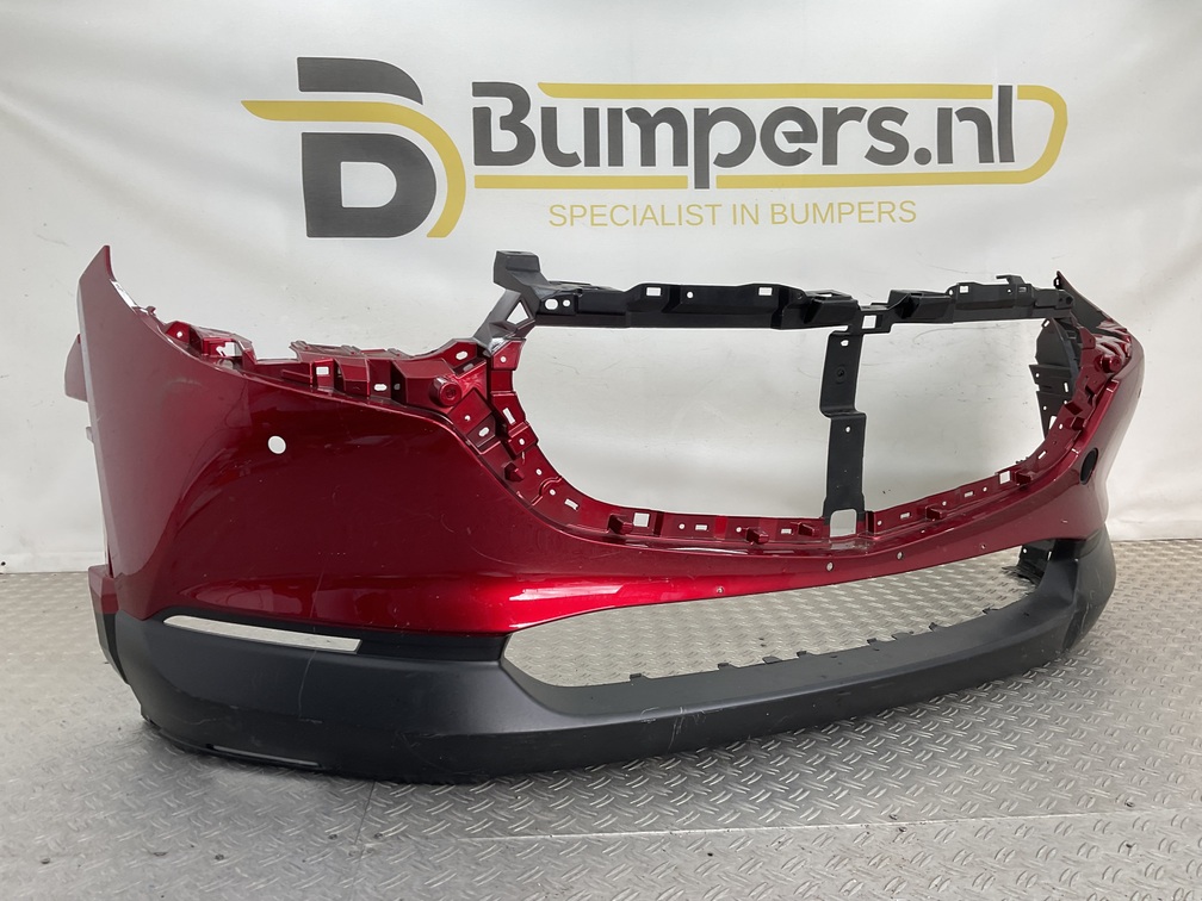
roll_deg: +2.9
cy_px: 450
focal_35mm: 29
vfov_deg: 48.2
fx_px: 1007
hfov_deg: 61.7
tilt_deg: -7.2
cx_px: 601
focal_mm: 3
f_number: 1.8
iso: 20
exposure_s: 1/120
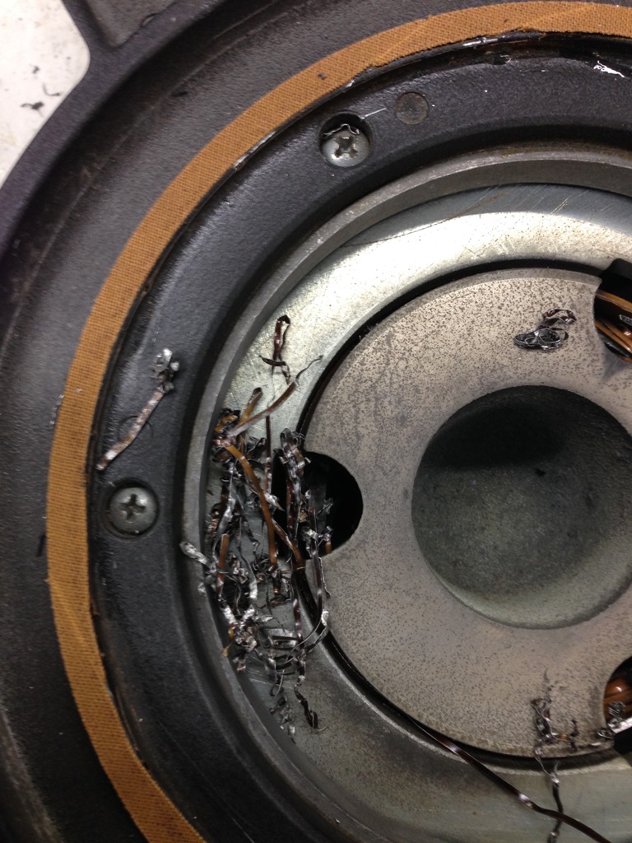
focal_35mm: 33
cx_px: 316
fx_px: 803
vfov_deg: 55.4
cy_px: 422
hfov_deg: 42.9
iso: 100
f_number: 2.4
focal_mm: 4.12
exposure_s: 1/20
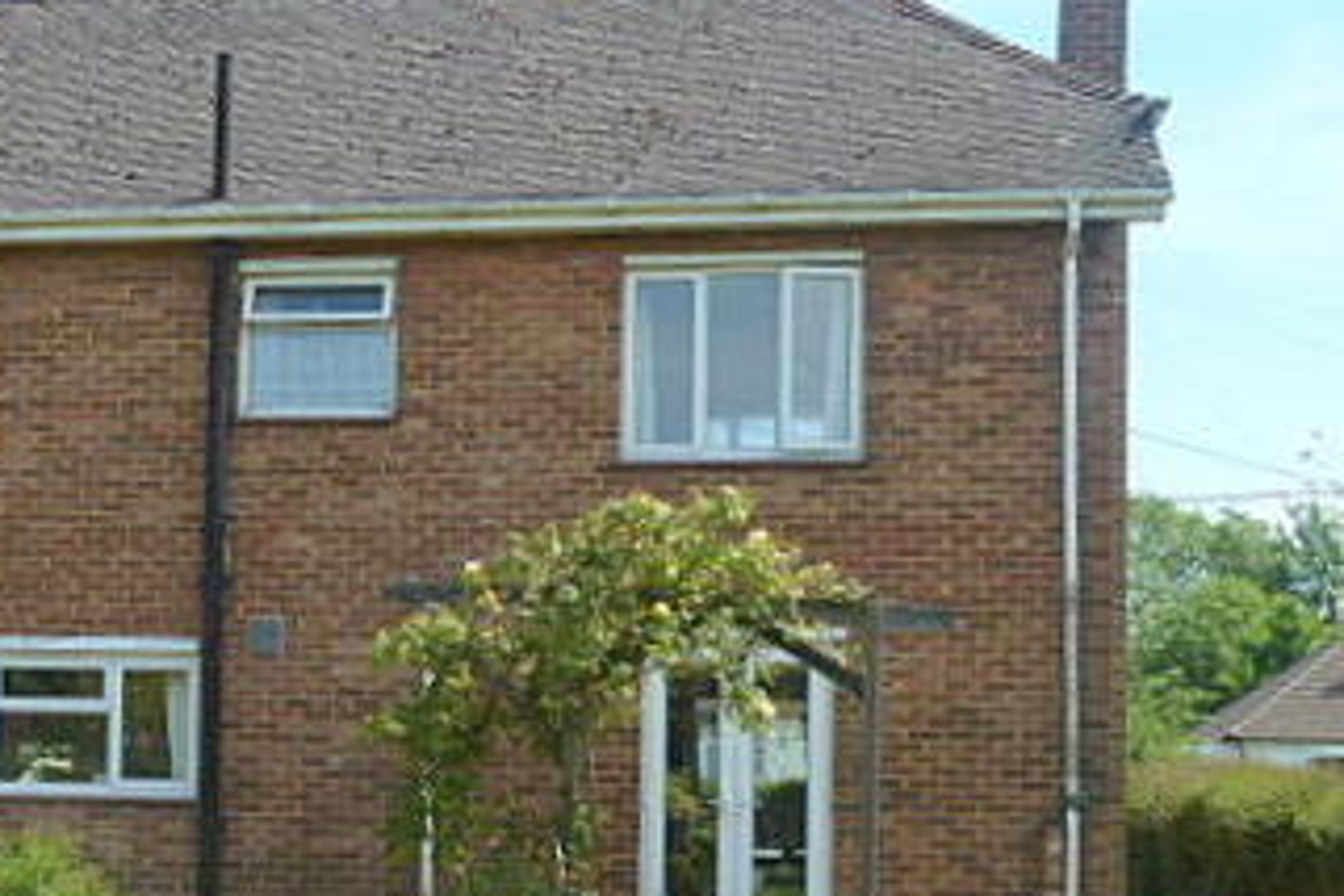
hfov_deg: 30.0
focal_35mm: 66
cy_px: 668
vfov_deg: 20.5
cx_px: 320
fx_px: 2464
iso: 80
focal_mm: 5.7
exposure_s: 1/400
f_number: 4
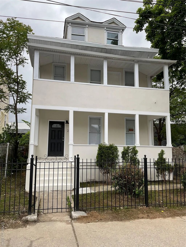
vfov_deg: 61.7
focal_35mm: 29
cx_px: 93
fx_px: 208
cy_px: 124
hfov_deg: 48.2
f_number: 1.8
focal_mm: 3
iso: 16
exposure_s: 1/212
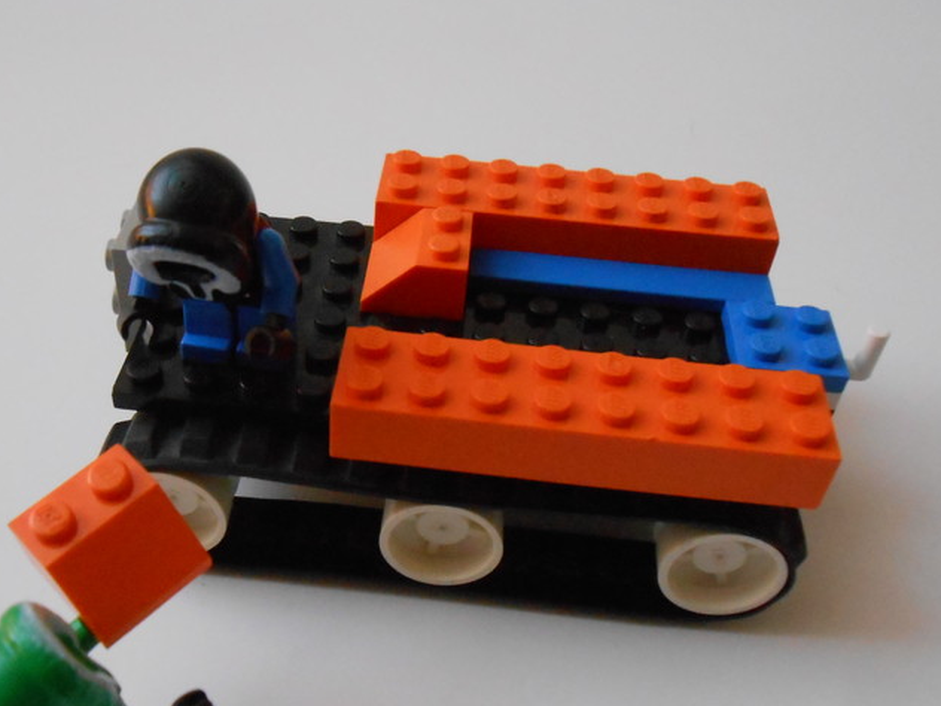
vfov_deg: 38.5
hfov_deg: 49.8
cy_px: 422
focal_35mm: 37
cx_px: 377
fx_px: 1006
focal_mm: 4.6
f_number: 3.5
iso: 800
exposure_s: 1/125
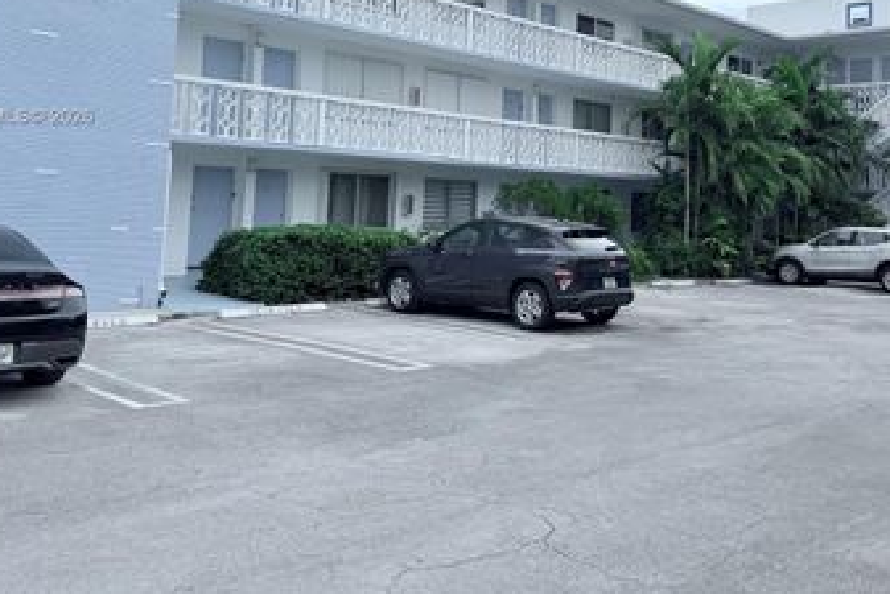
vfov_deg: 34.8
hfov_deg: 51.8
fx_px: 915
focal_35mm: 37
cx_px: 496
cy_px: 117
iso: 80
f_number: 1.78
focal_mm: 6.76
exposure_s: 1/2907
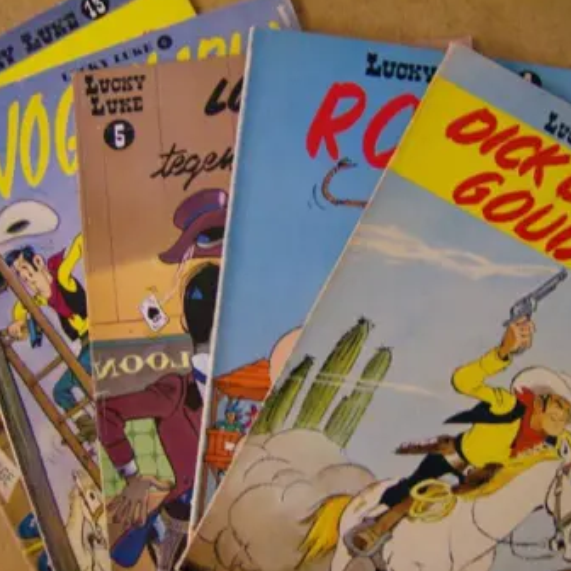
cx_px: 314
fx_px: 840
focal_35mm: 45
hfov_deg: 37.5
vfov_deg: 37.6
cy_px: 292
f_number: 2.8
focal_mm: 6
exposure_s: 1/30.6
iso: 200
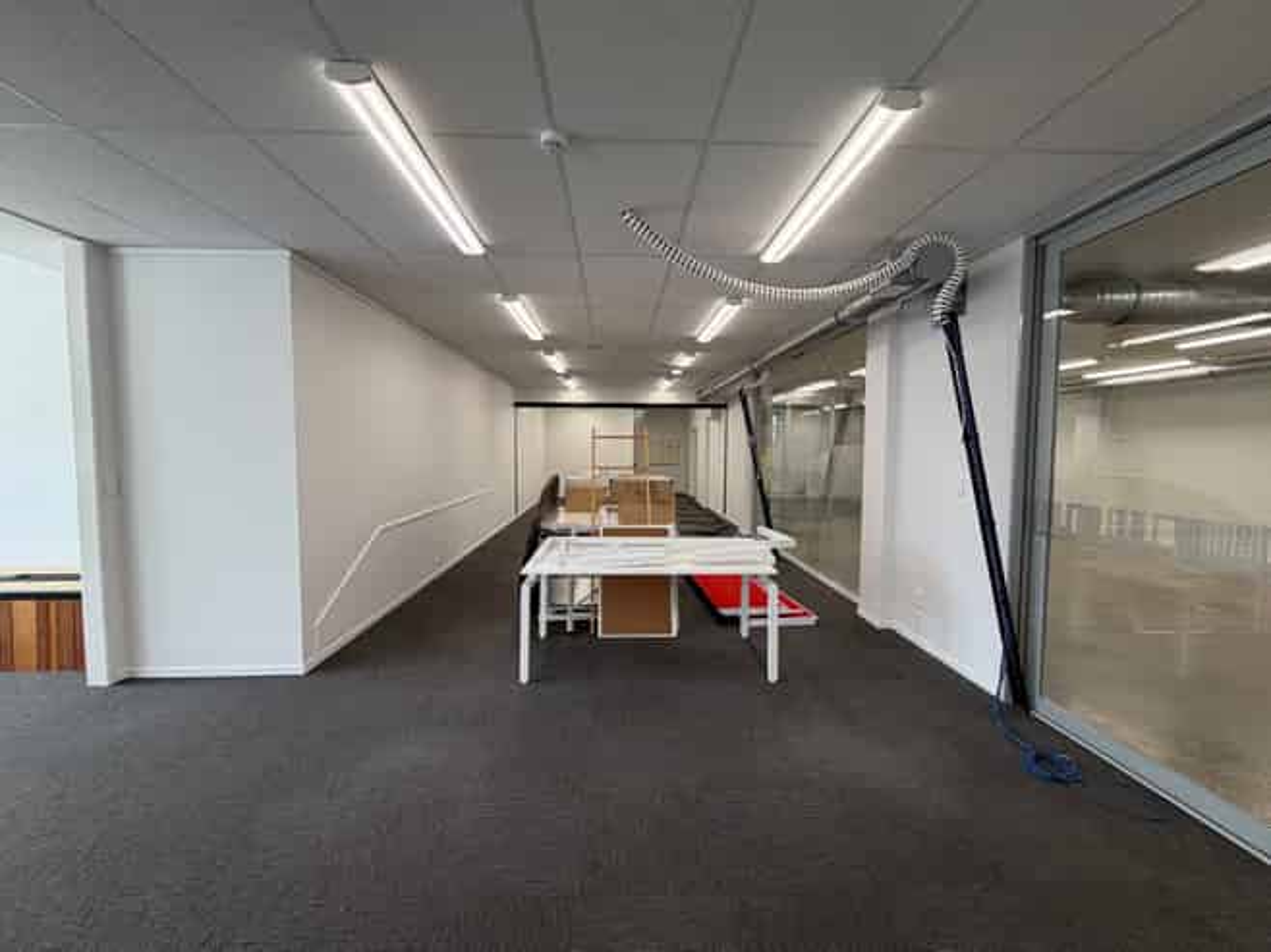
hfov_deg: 102.1
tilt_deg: -4.0
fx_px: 514
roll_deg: +0.8
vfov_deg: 85.6
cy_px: 476
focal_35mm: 14
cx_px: 636
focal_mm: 2.22
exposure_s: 1/100
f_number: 2.2
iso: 64
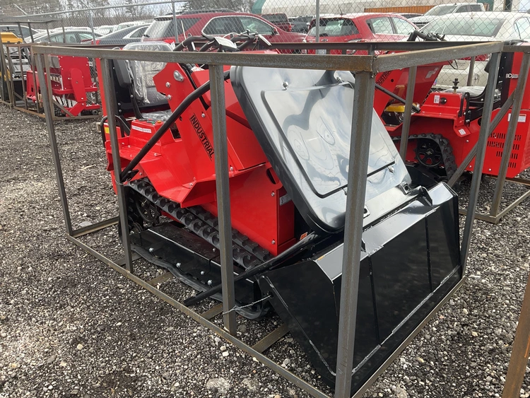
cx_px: 265
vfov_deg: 48.3
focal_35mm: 29
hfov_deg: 61.6
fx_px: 444
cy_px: 199
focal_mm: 3
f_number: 1.8
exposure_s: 1/180
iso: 20
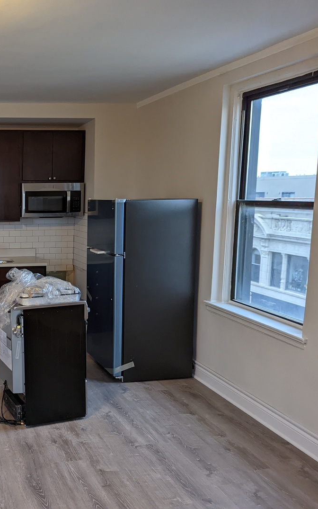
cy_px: 255
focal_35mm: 34
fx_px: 471
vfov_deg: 56.7
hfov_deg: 33.8
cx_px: -4
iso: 465
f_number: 1.85
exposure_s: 1/165
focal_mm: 6.81
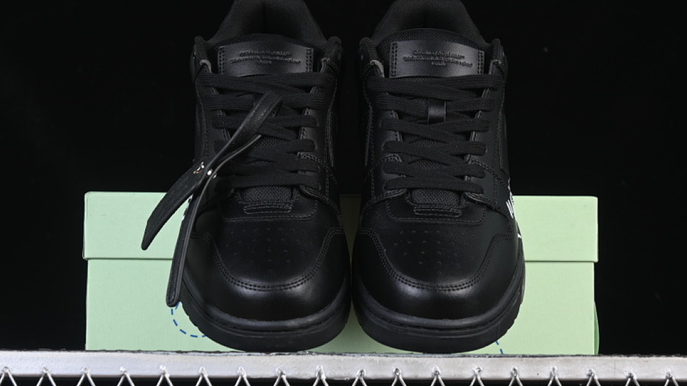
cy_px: 212
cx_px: 345
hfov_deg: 26.9
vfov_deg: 15.3
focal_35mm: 79
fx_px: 1439
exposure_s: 1/60
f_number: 6.3
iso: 160
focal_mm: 50
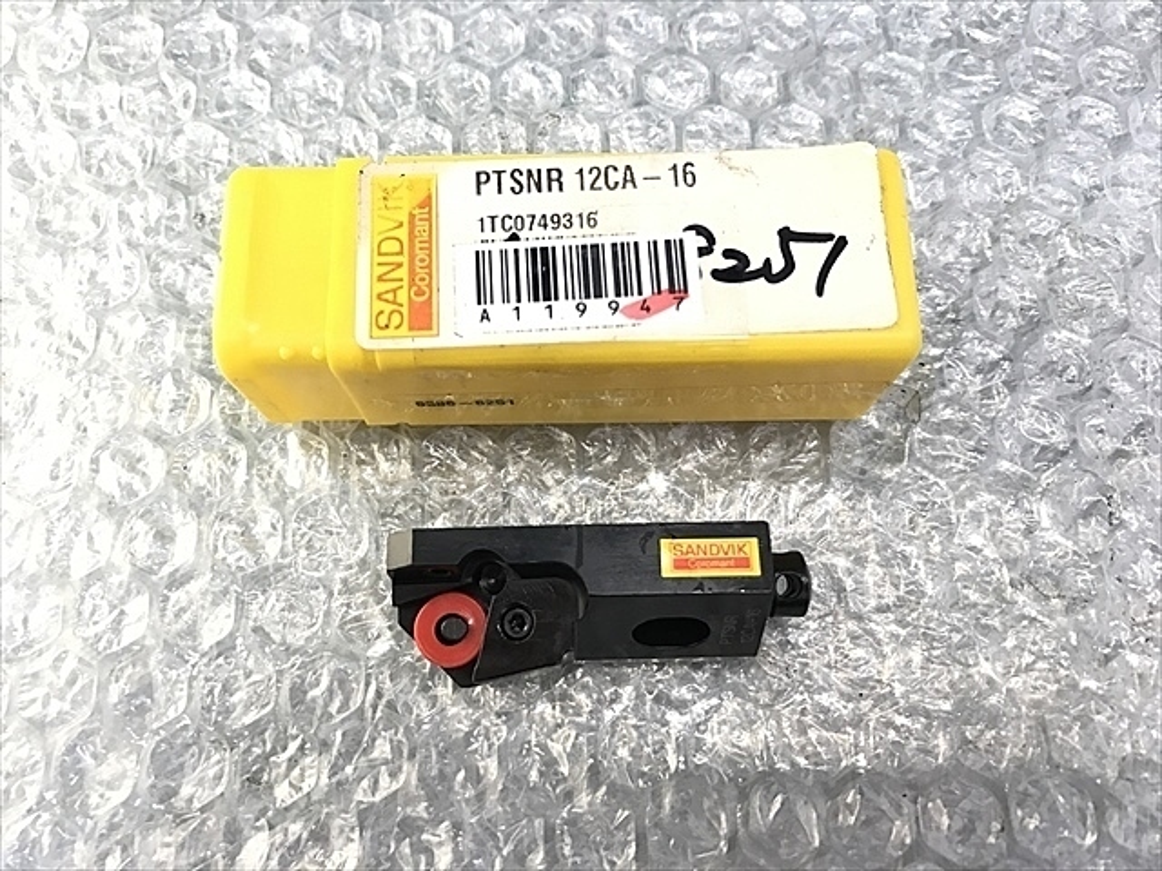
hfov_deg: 63.4
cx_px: 581
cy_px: 436
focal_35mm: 28
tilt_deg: -72.5
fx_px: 940
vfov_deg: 49.7
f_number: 1.8
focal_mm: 3.99
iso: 40
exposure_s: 1/25
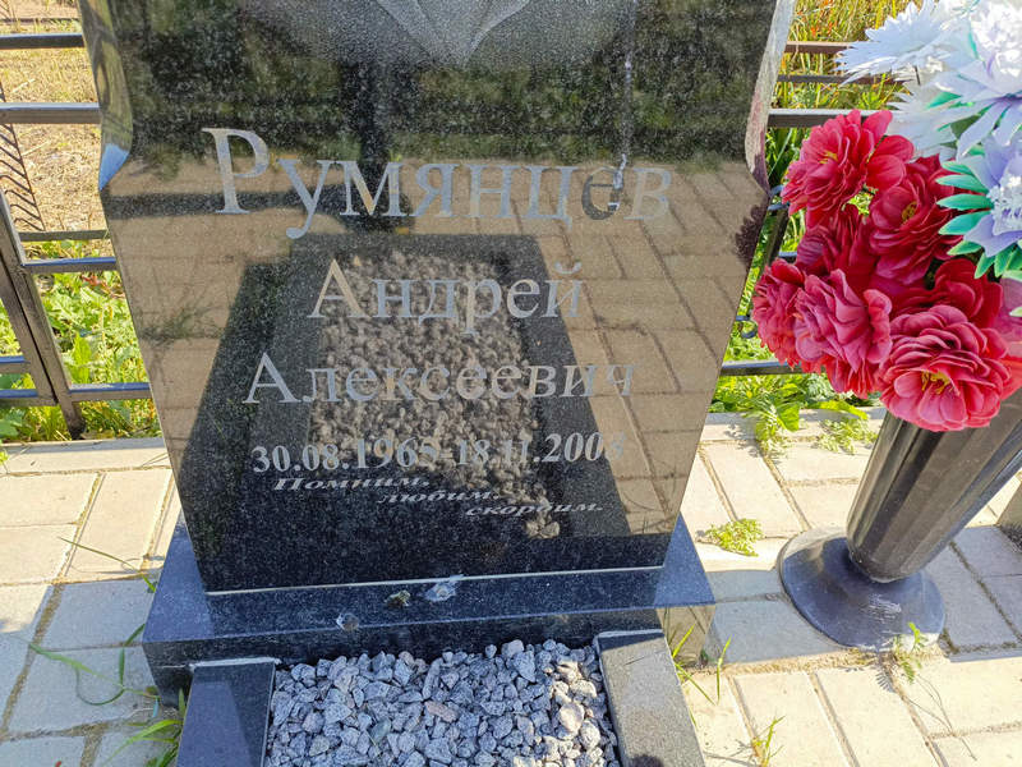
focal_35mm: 25
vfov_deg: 54.9
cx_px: 511
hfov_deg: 69.4
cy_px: 384
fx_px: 738
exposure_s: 1/401
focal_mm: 4.76
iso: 113
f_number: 1.69
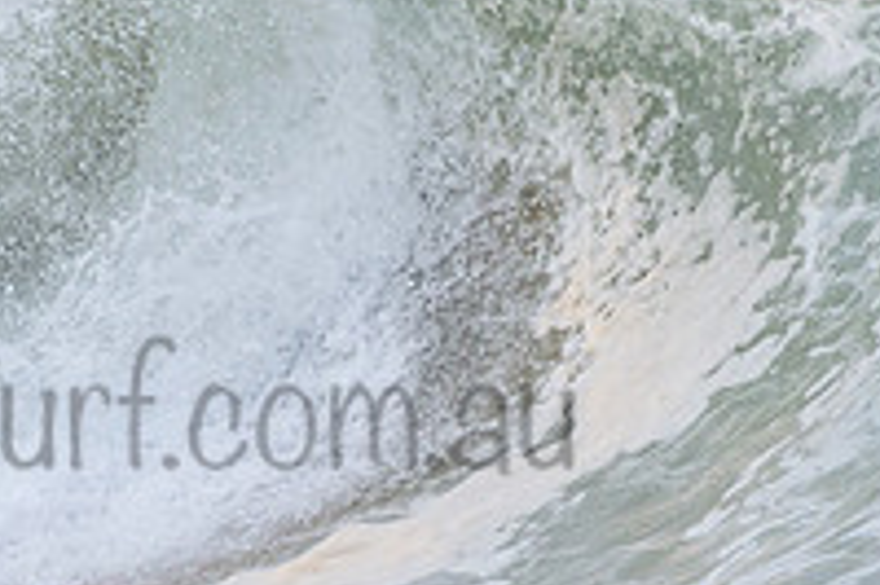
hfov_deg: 0.9
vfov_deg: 0.6
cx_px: 110
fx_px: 53170
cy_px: 367
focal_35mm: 2177
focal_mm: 500
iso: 200
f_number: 6.3
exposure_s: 1/1000
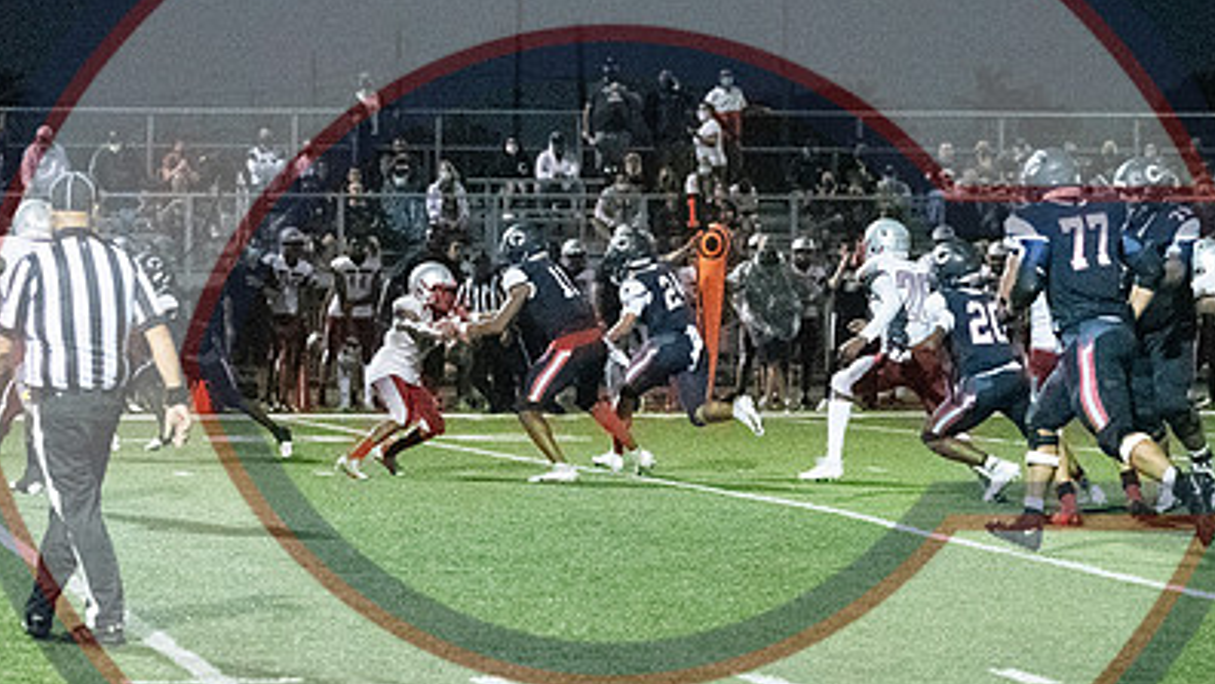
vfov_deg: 7.5
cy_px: 357
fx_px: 5188
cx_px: 598
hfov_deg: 13.4
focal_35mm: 161
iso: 51200
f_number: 2.8
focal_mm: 70
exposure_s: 1/3200
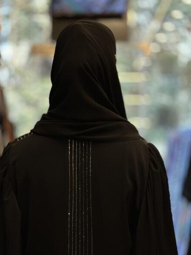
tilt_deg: -0.3
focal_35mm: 65
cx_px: 79
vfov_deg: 29.7
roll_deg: -1.2
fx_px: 478
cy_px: 164
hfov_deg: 22.6
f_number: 1.78
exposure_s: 1/100
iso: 125
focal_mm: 6.86
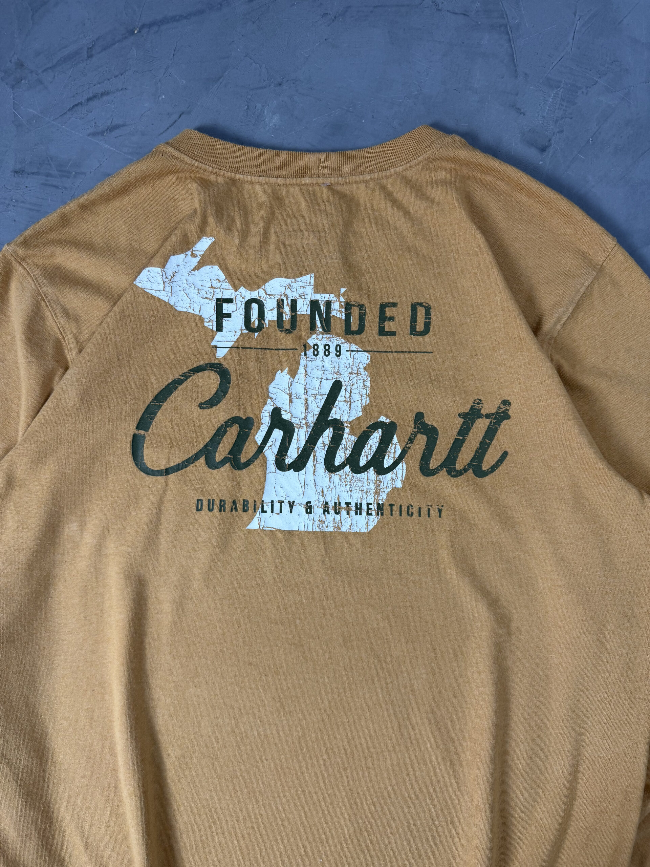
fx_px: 601
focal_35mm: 24
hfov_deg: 56.8
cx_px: 325
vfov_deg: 71.6
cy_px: 434
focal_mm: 6.76
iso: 125
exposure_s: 1/60
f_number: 1.78
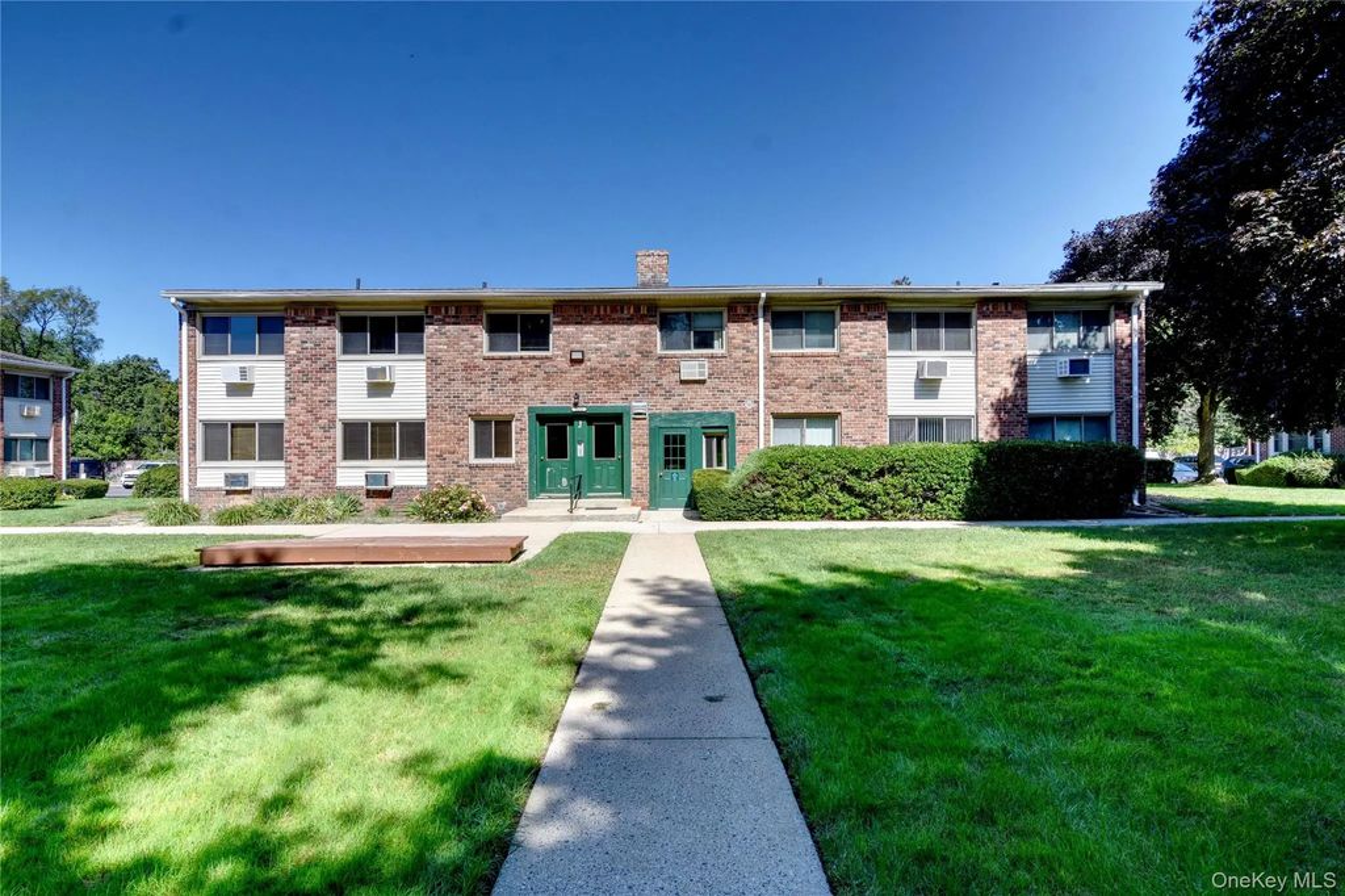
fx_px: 616
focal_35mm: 16
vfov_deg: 72.0
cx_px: 672
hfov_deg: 95.0
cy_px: 448
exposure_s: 1/1000
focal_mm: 11
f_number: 9
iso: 320
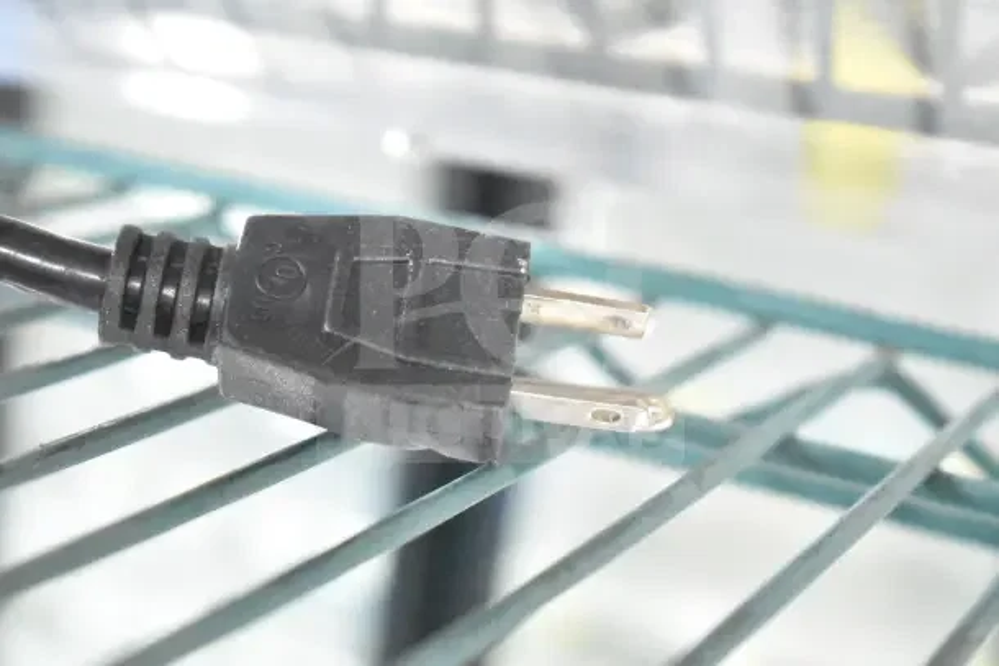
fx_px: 2290
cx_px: 500
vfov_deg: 16.6
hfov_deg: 24.6
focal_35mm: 82
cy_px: 333
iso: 20000
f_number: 5.6
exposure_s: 1/100
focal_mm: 55
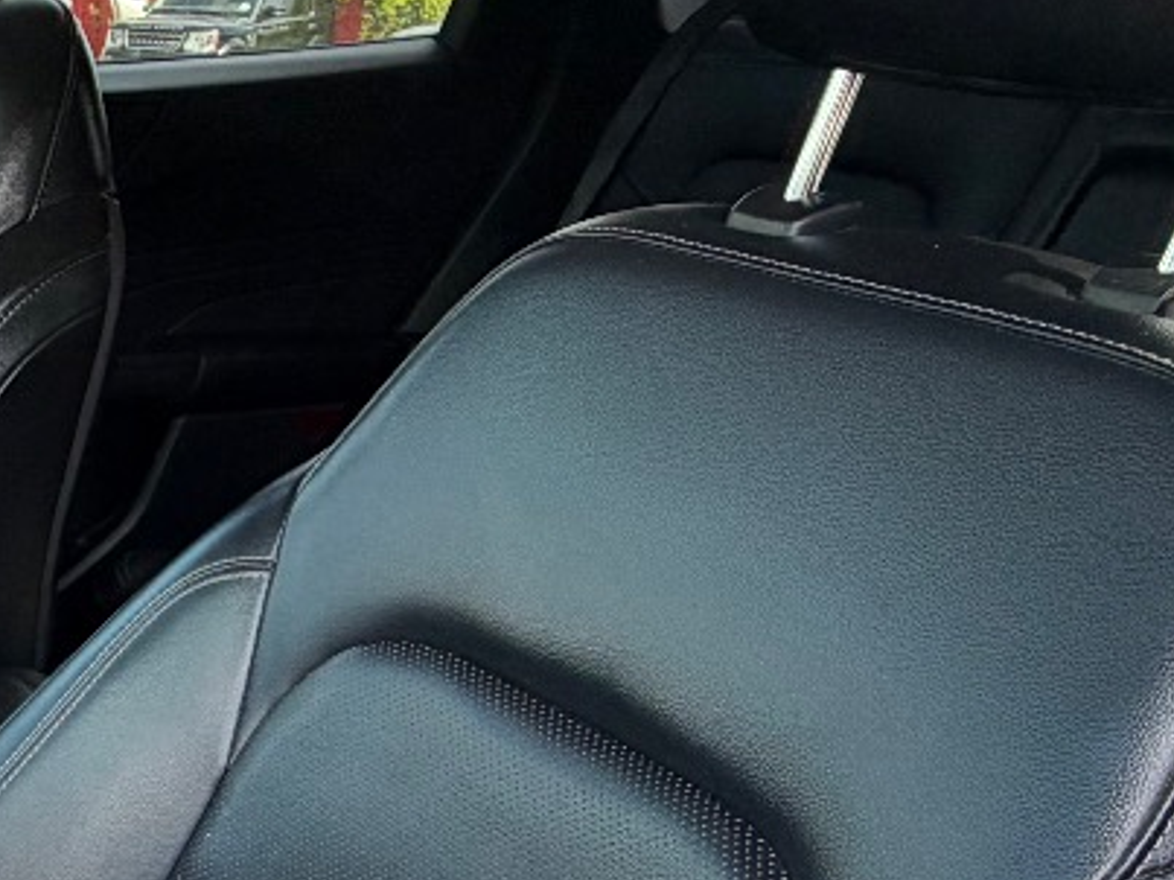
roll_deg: -6.5
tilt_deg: -27.0
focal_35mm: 50
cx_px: -245
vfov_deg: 27.6
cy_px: 854
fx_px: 1695
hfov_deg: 31.7
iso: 50
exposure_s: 1/121
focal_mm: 2.22
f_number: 2.2
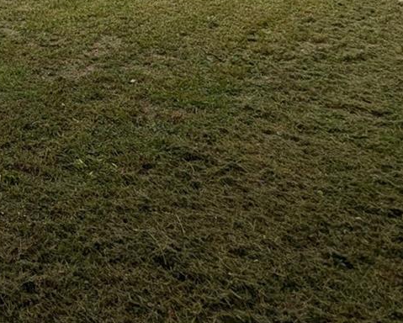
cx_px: -173
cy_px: -94
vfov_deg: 25.3
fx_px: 621
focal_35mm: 52
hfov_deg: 27.3
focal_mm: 2.35
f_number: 2.2
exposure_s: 1/1420
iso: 50
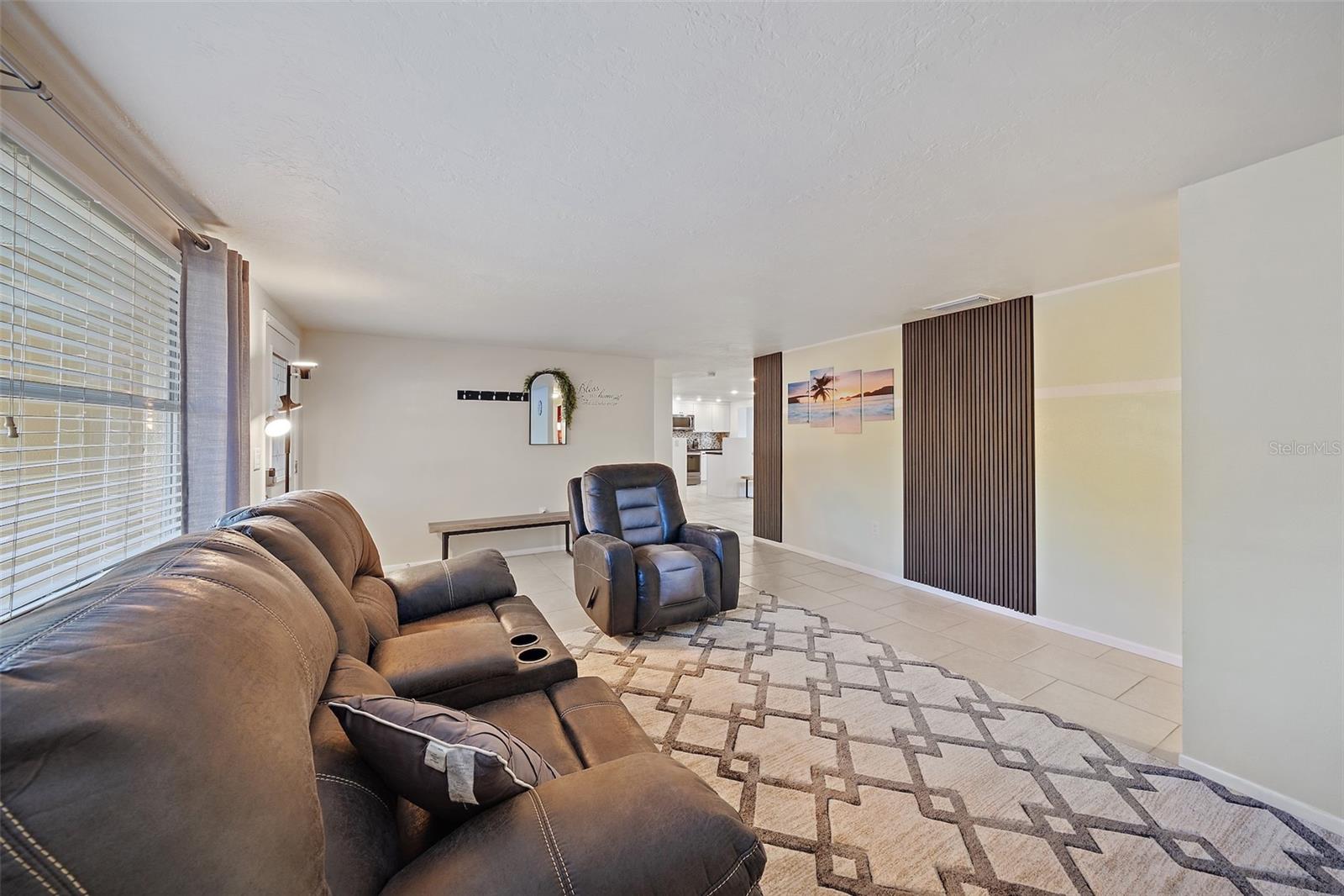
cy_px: 448
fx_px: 448
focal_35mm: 12
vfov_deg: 90.0
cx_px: 672
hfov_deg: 112.6
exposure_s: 1/2
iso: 200
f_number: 8
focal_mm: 12
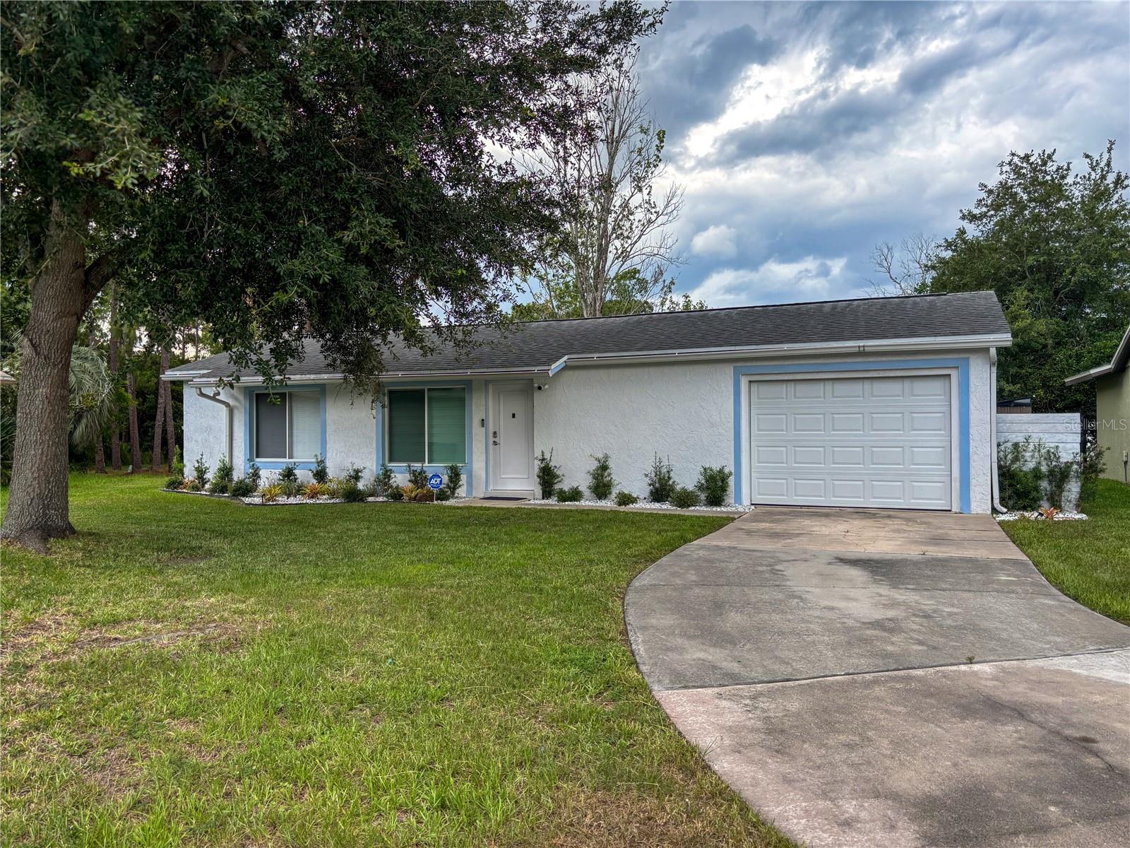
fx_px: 849
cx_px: 565
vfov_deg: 53.1
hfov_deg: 67.3
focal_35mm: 26
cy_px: 424
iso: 50
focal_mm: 5.96
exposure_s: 1/290
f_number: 1.6
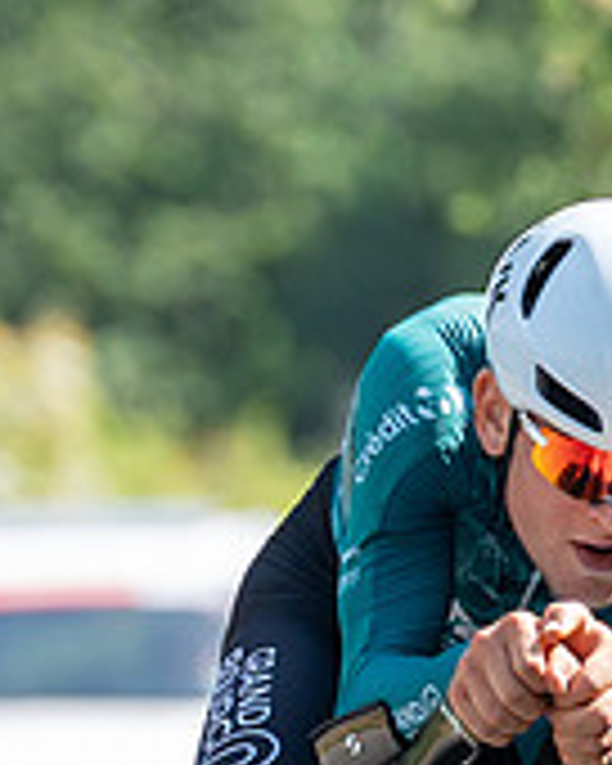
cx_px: 595
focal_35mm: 1446
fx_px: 32739
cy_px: 1252
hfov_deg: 1.1
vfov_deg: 1.3
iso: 250
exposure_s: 1/1000
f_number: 3.5
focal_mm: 200
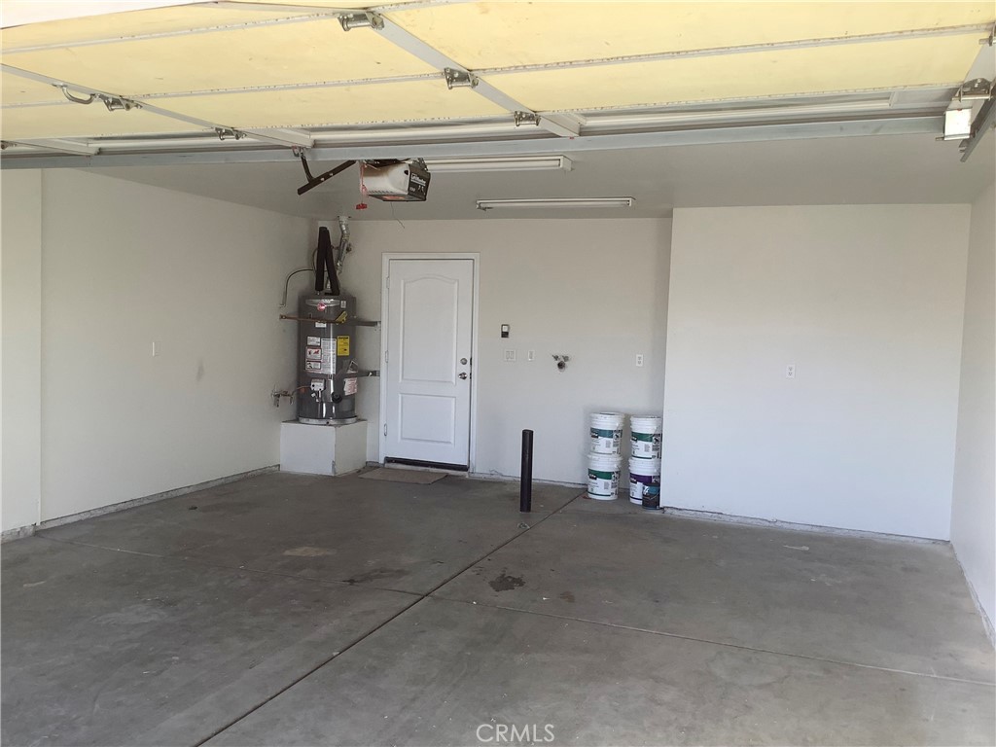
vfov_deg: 45.4
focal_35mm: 31
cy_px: 374
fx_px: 892
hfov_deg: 58.4
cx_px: 498
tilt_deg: -5.3
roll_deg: -0.3
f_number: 2.4
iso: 25
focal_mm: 3.3
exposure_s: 1/192
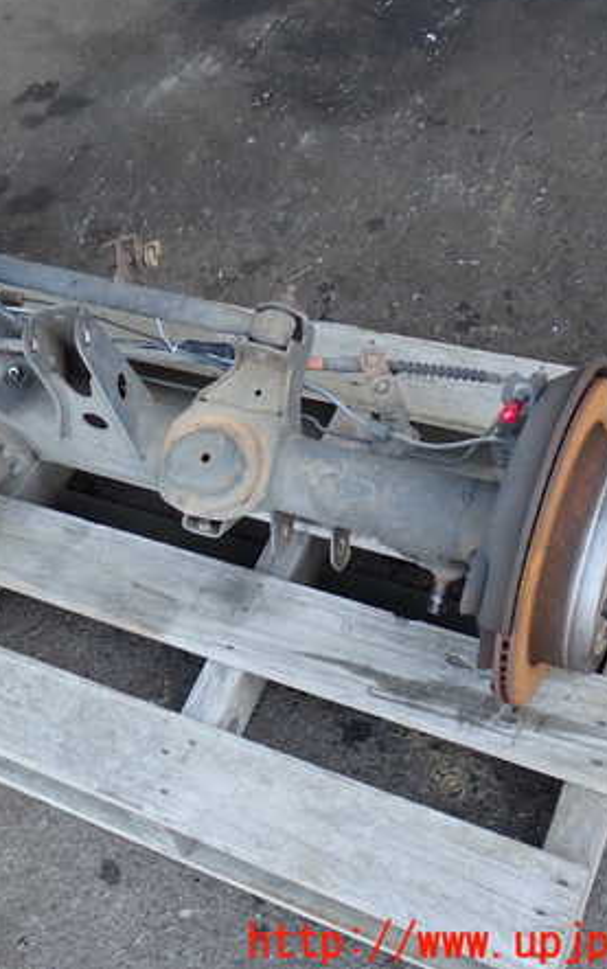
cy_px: 478
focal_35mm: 46
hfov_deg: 27.3
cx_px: 85
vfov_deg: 43.5
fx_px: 1215
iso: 125
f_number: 2.4
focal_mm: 5.79
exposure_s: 1/60
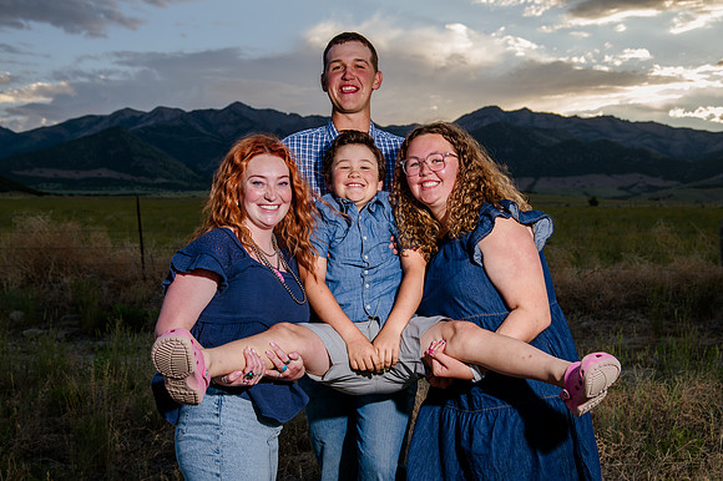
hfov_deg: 34.6
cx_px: 349
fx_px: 1162
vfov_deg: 23.4
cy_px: 241
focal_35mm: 58
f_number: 6.3
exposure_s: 1/160
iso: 200
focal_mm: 52
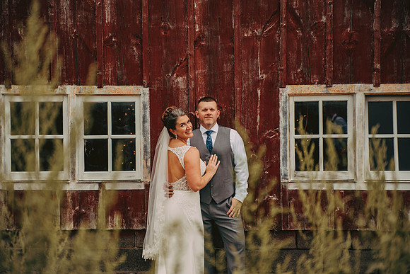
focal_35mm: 75
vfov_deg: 18.2
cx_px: 205
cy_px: 137
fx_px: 854
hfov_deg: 27.0
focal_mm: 75
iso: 250
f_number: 2.8
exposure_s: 1/500
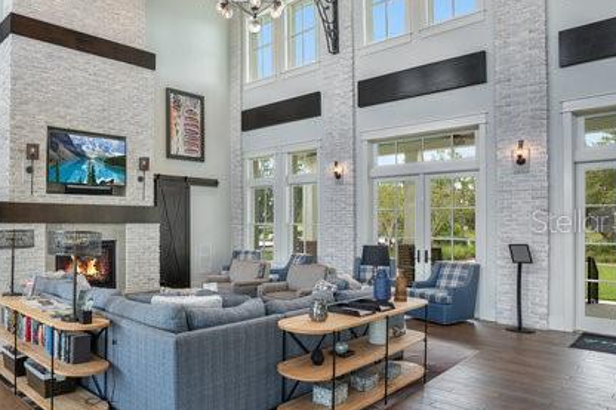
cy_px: 221
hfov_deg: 68.8
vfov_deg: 51.2
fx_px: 428
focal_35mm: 25
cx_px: 190
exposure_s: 1/160
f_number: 4
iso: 500
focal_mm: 16
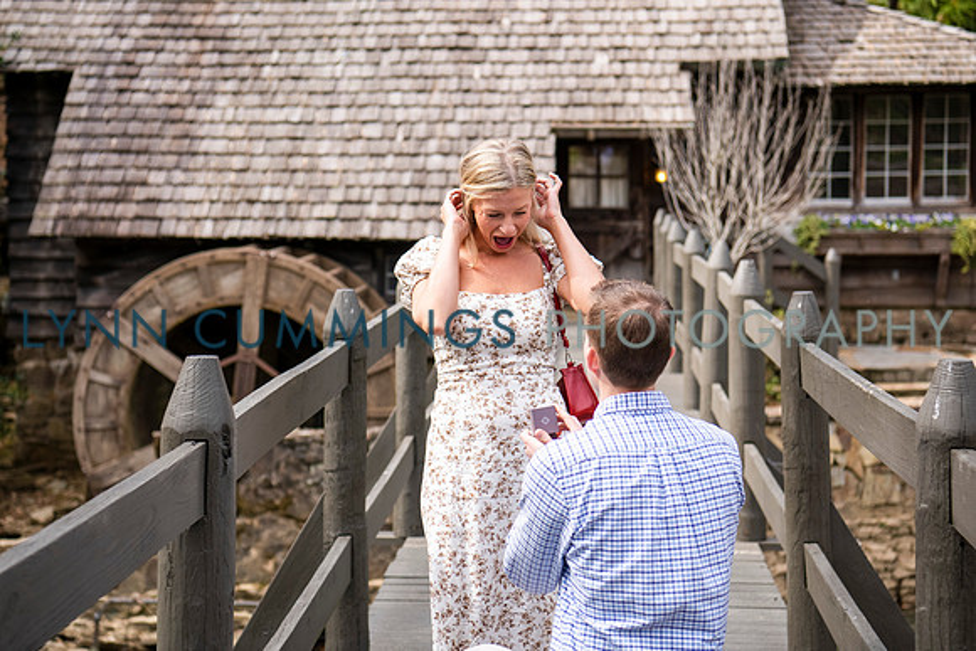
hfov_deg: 28.4
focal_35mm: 71
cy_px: 257
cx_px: 475
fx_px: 1926
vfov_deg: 19.2
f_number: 3.5
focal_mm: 58
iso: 500
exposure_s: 1/1250
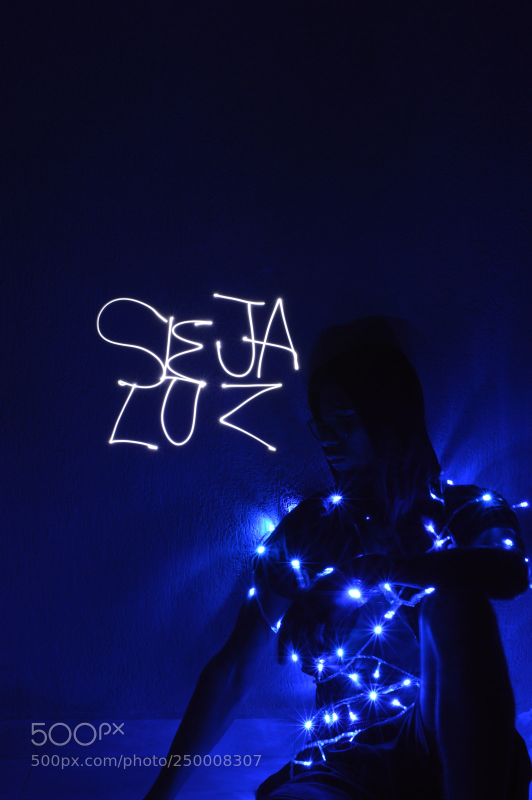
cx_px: 266
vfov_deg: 48.0
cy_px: 400
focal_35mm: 40
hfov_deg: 33.0
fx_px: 899
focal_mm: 27
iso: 100
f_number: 25
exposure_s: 30
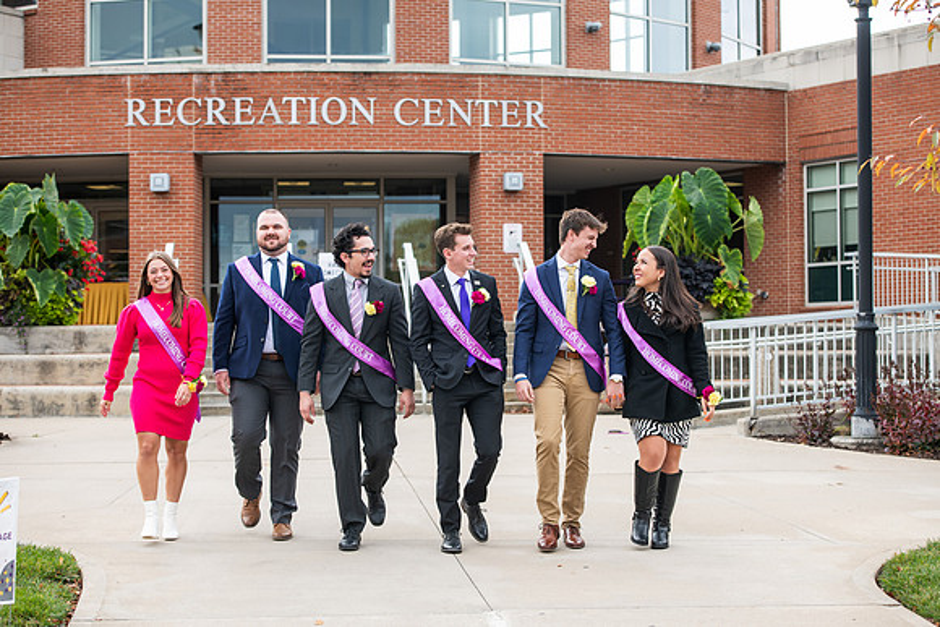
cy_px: 314
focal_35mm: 70
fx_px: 1828
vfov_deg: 19.5
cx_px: 470
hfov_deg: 28.8
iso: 250
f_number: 4.5
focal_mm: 70
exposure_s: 1/400
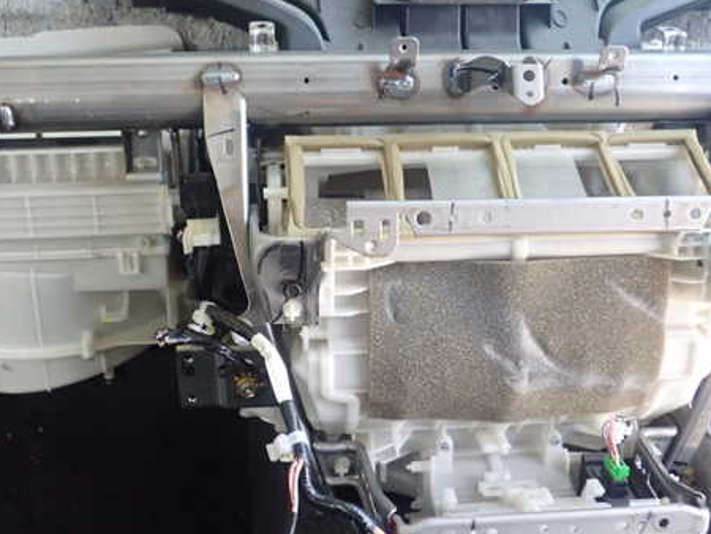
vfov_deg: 36.0
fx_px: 822
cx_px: 314
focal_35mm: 40
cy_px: 261
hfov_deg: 46.7
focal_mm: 5.5
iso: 800
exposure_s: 1/100
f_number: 2.3
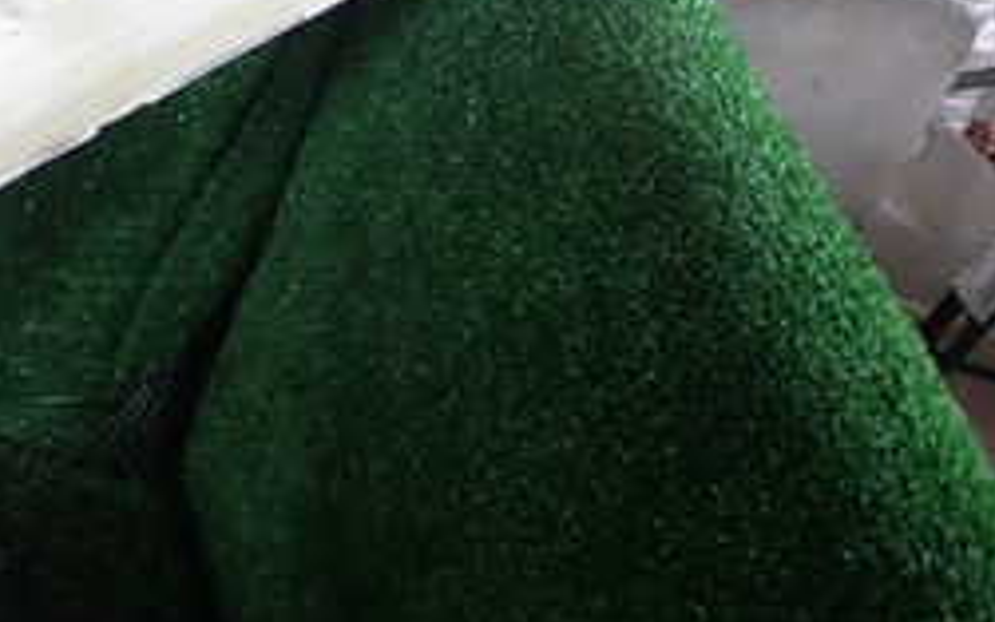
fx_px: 2061
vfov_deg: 16.9
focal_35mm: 76
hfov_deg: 25.6
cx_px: -28
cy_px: 40
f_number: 2.3
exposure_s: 1/60
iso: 125
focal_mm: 5.4
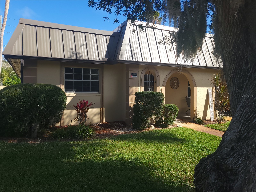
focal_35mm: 26
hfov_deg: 67.3
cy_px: 96
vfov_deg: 53.1
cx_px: 128
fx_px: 192
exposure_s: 1/1180
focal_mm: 5.4
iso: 40
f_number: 1.8
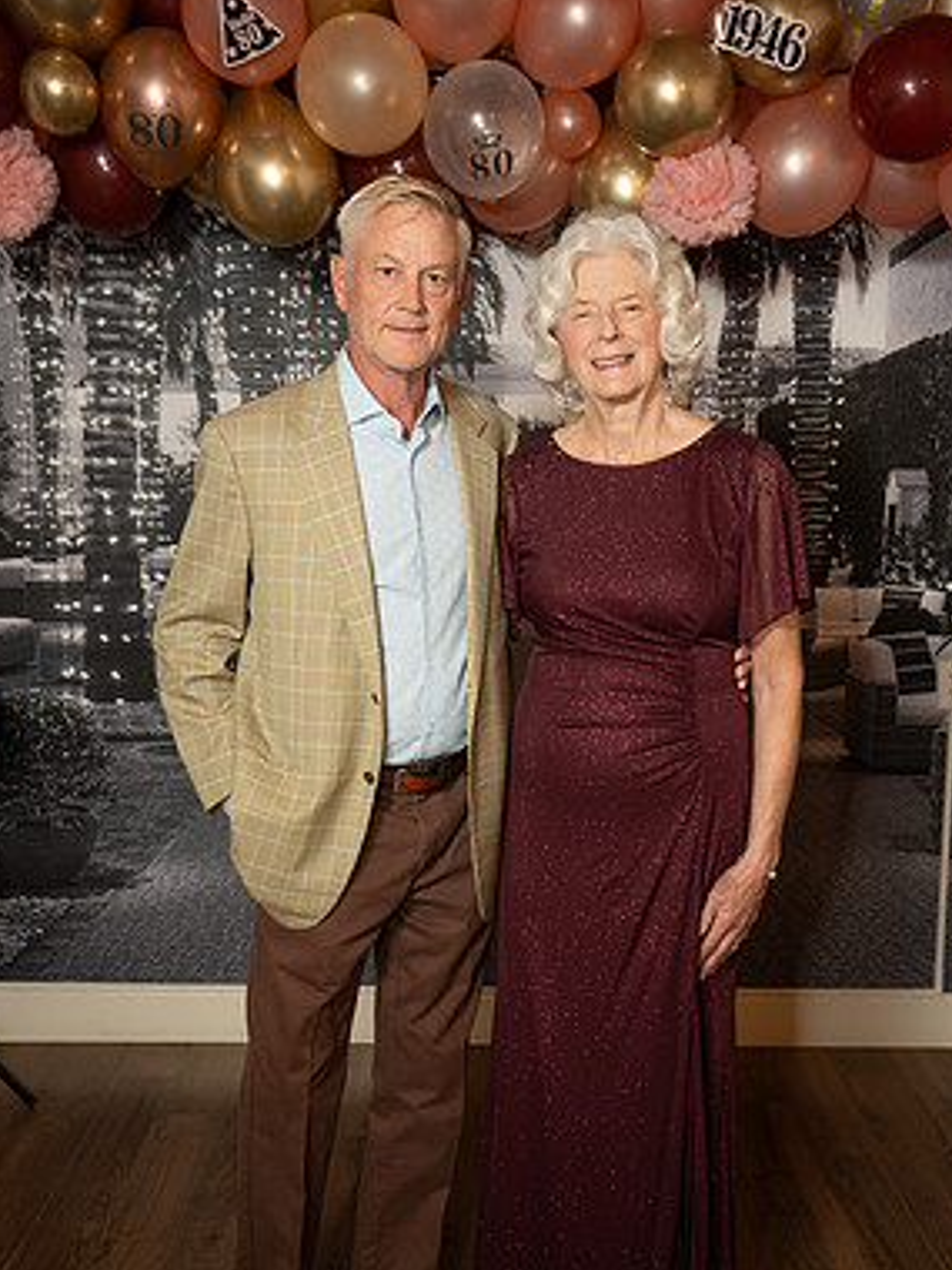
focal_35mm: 45
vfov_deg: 41.9
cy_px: 742
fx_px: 1650
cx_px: 481
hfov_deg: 32.2
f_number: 2.8
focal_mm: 39.5
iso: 1000
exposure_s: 1/160
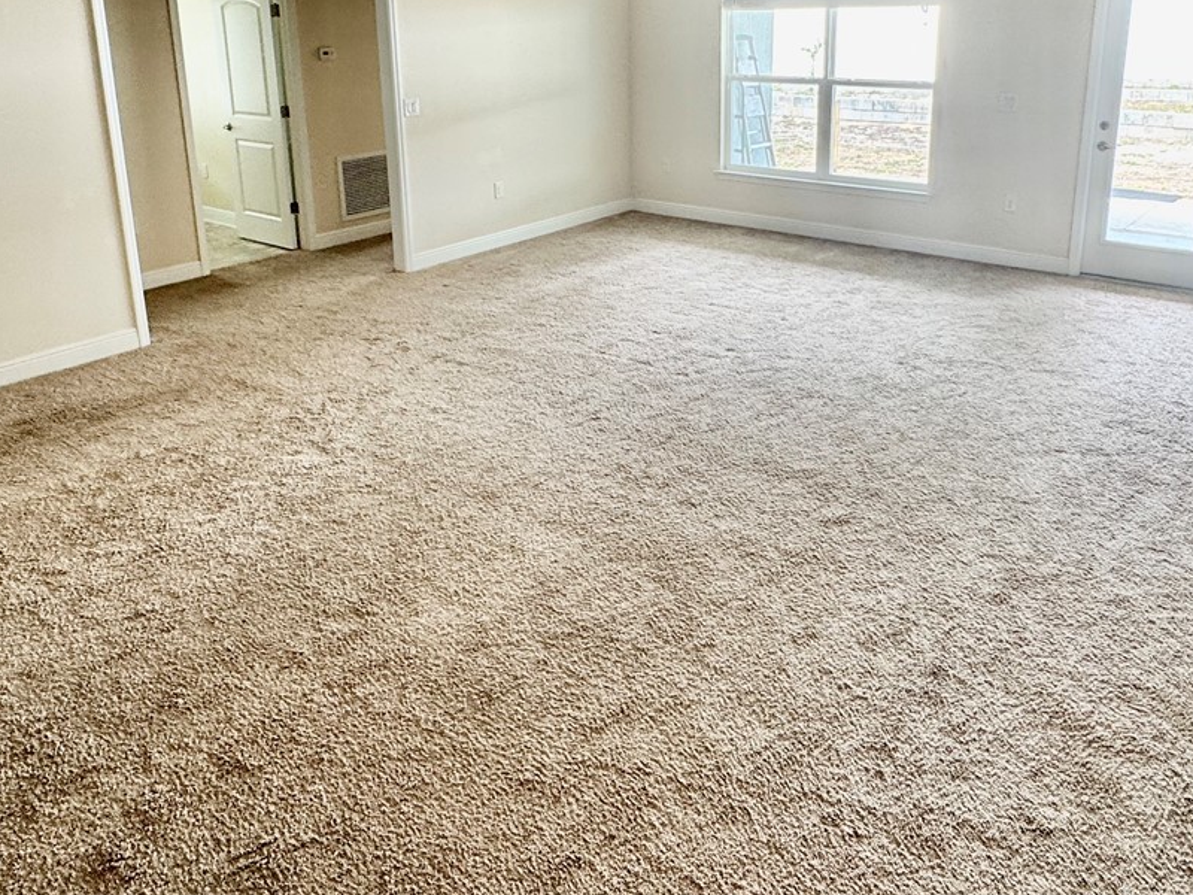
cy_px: 246
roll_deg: +1.3
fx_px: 965
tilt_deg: -13.2
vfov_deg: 48.2
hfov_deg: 63.4
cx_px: 637
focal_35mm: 28
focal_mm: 2.22
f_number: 2.2
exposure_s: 1/99
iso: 160
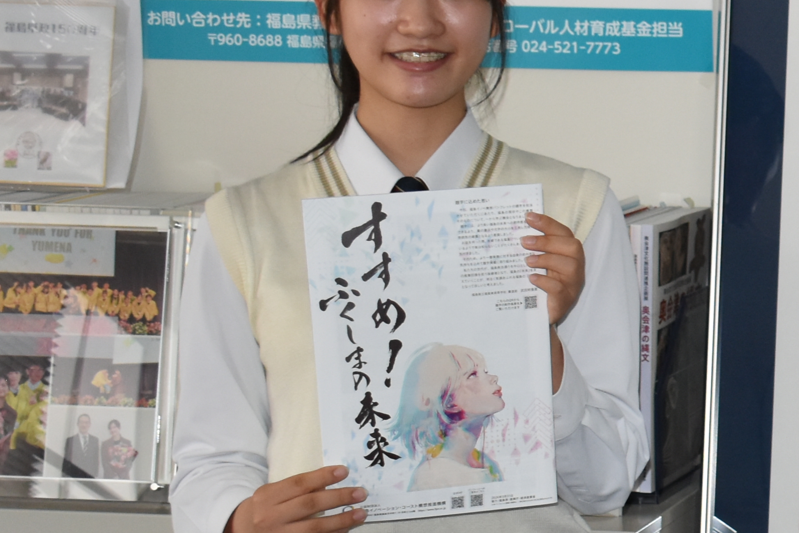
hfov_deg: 13.7
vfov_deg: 9.9
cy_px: 353
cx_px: 1267
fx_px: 3085
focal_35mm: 139
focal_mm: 28
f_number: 4.2
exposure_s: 1/80
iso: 800
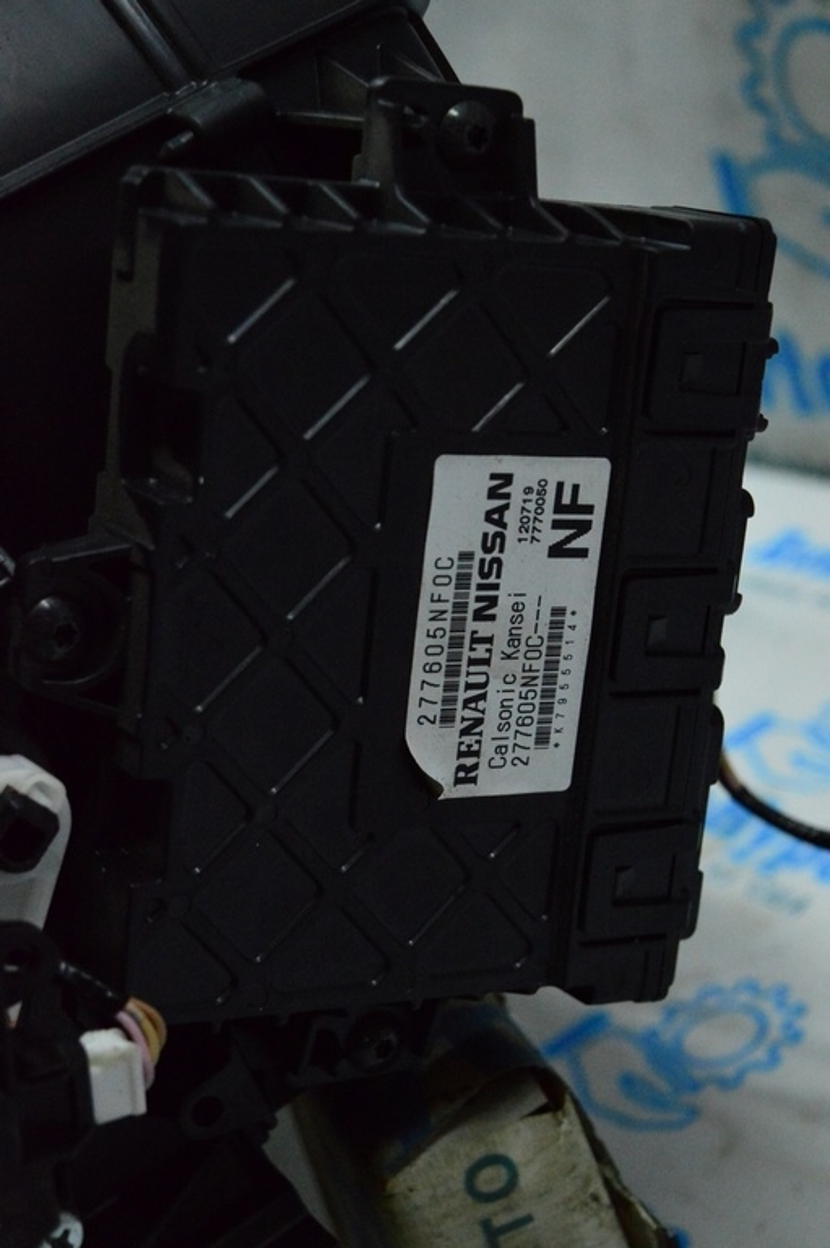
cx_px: 415
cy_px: 624
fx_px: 2182
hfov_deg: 21.5
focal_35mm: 63
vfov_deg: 31.9
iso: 6400
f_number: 6.3
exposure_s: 1/640
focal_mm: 42
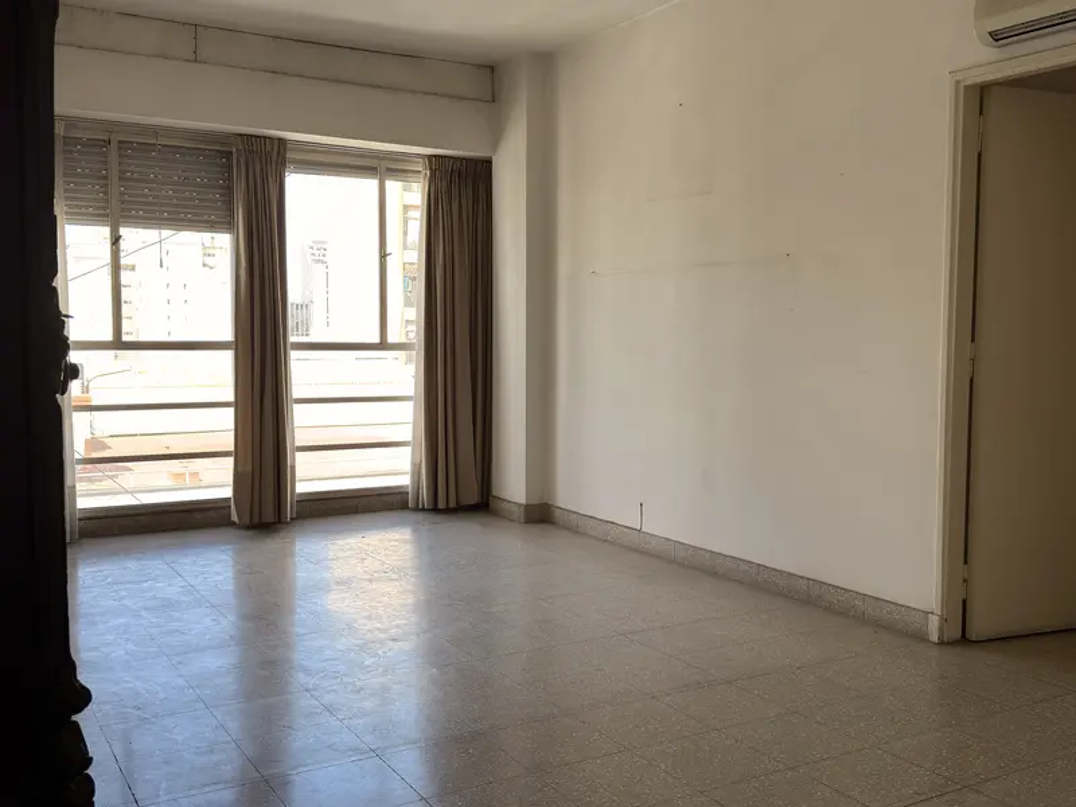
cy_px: 404
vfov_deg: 40.7
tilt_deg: -3.7
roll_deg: -0.1
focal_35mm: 35
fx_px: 1088
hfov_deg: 52.6
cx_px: 538
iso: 64
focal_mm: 6.76
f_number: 1.78
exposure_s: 1/366
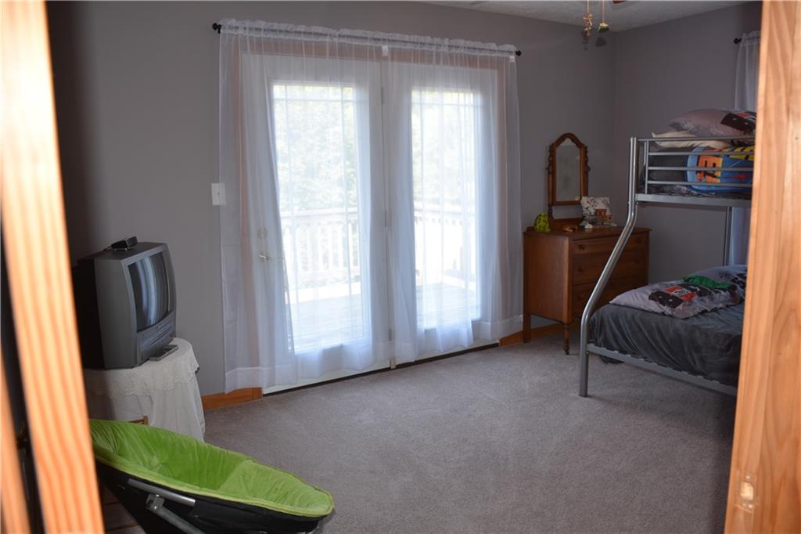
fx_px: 601
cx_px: 400
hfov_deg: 67.4
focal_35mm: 27
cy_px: 267
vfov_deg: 47.9
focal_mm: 18
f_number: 3.5
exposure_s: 1/125
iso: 200
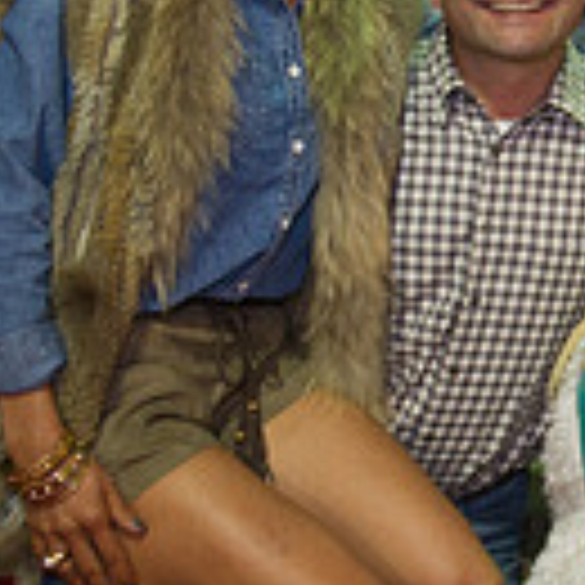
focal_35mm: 91
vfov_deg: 18.6
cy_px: -9
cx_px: 1048
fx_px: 1740
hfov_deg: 16.2
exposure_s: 1/60
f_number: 2.8
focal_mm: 24
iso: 1250
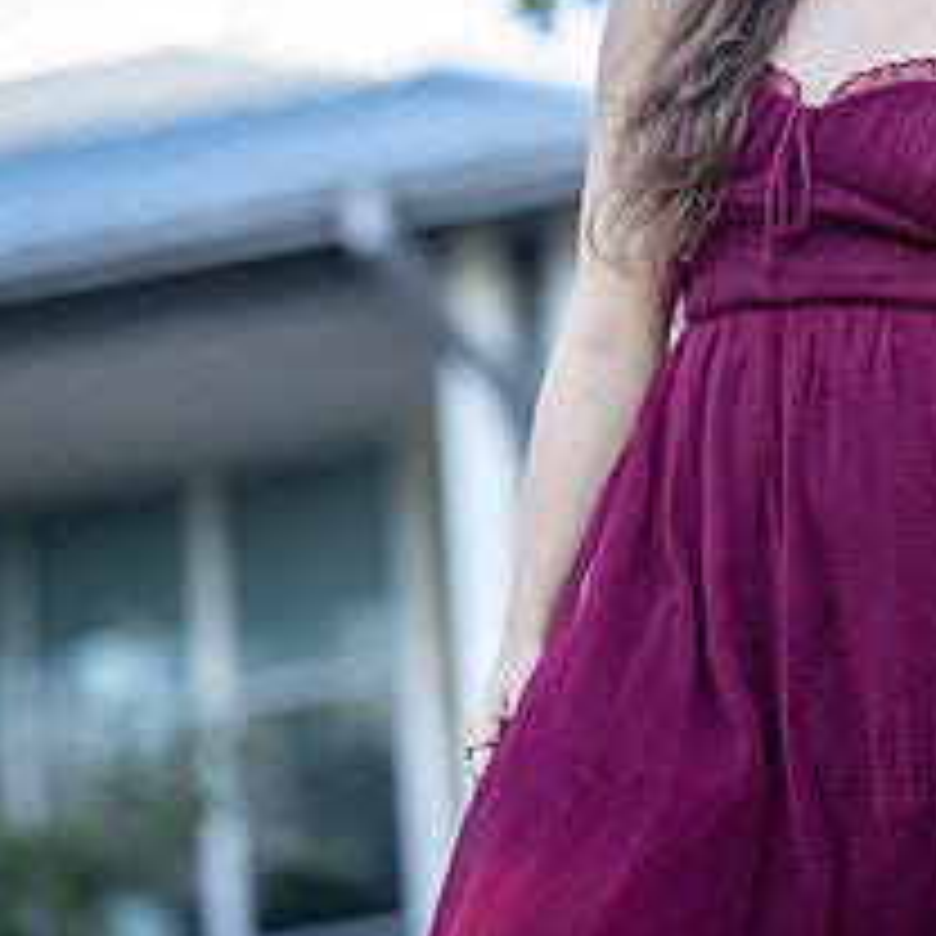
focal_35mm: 297
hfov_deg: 5.9
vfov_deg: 5.9
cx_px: 904
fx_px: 9086
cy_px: 196
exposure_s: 1/320
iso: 320
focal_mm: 125
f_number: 2.8
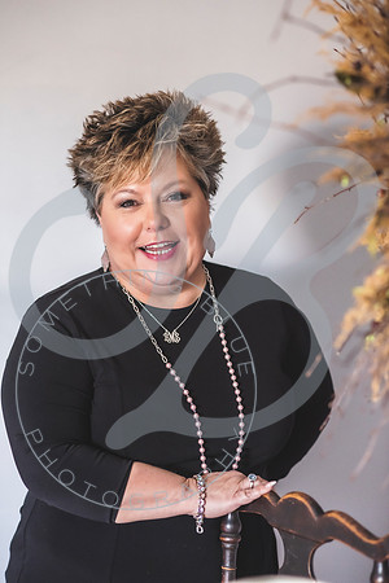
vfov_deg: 23.9
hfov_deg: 16.1
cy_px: 292
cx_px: 194
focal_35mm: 85
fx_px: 1378
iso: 2000
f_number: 2.8
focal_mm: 85
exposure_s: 1/125
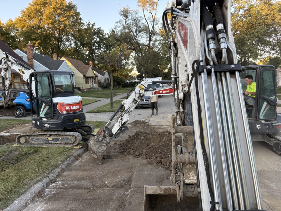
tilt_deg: -6.0
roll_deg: +1.0
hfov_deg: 67.3
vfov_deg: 53.1
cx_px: 140
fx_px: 211
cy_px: 106
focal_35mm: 26
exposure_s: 1/191
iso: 64
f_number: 1.6
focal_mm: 5.96
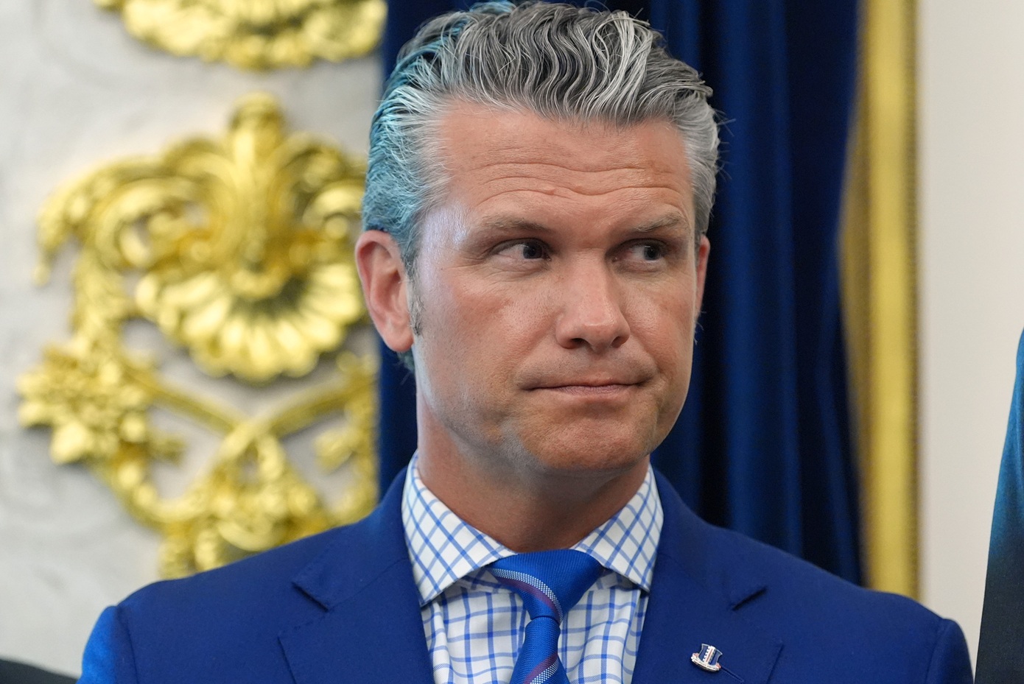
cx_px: 512
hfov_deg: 8.9
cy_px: 342
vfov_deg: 5.9
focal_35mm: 232
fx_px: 6604
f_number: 2.8
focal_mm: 155
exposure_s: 1/250
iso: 5000
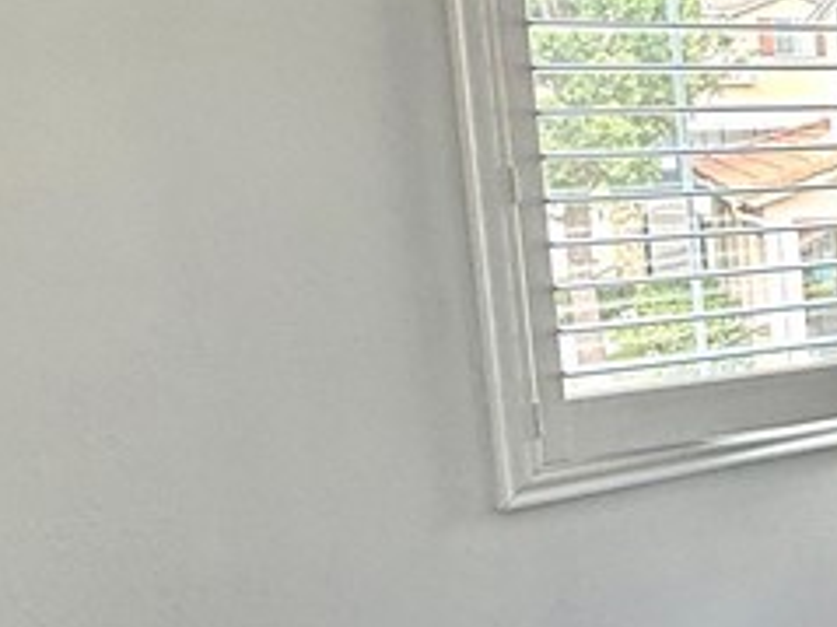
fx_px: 1450
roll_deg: +0.9
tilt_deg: -8.4
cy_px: 263
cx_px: 1502
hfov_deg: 21.4
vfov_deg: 24.4
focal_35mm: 60
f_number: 2.2
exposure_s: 1/141
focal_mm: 2.22
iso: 50
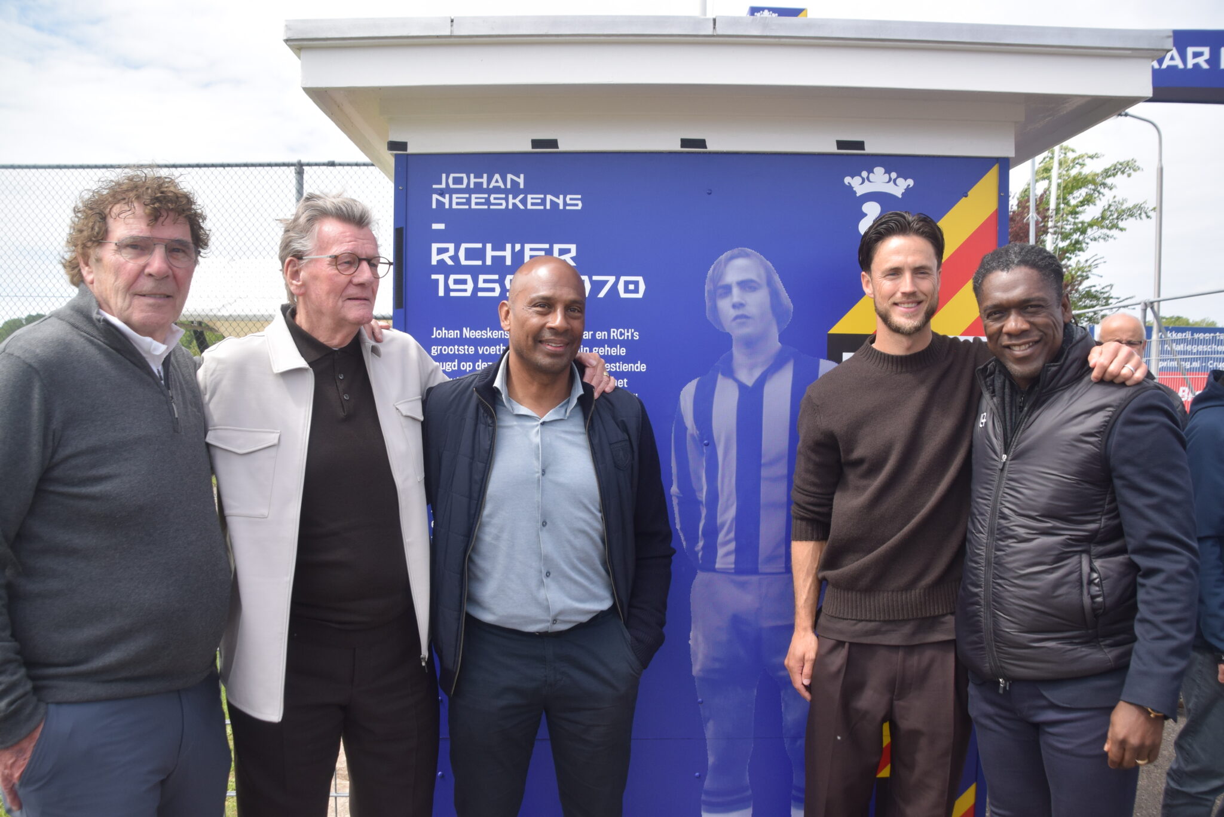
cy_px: 408
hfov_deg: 67.4
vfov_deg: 48.0
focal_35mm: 27
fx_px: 918
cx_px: 612
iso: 400
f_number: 5.6
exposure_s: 1/1600
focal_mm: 18
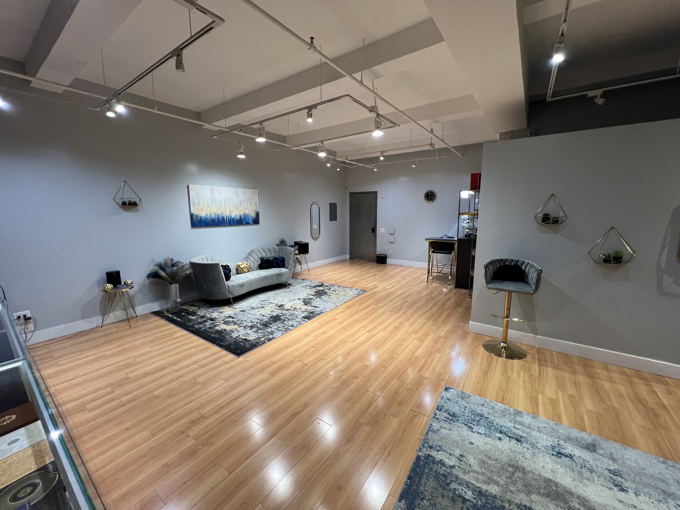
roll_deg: +1.0
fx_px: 255
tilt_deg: -9.4
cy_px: 255
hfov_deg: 106.2
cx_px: 340
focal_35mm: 13
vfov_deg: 89.9
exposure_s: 1/60
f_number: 1.8
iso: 200
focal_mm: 1.57
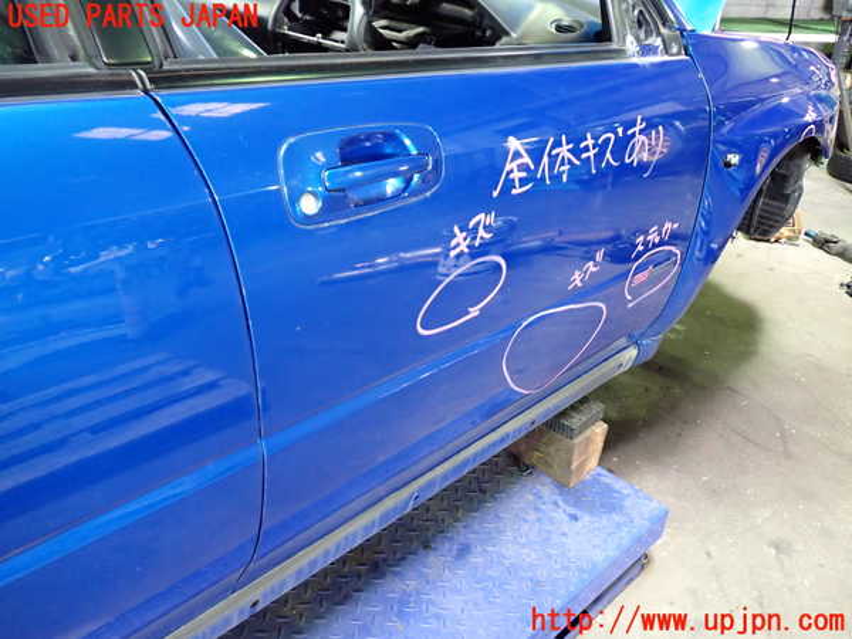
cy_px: 320
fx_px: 738
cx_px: 426
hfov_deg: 60.0
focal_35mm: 30
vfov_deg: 46.8
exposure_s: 1/30
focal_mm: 5.4
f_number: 2.3
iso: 500
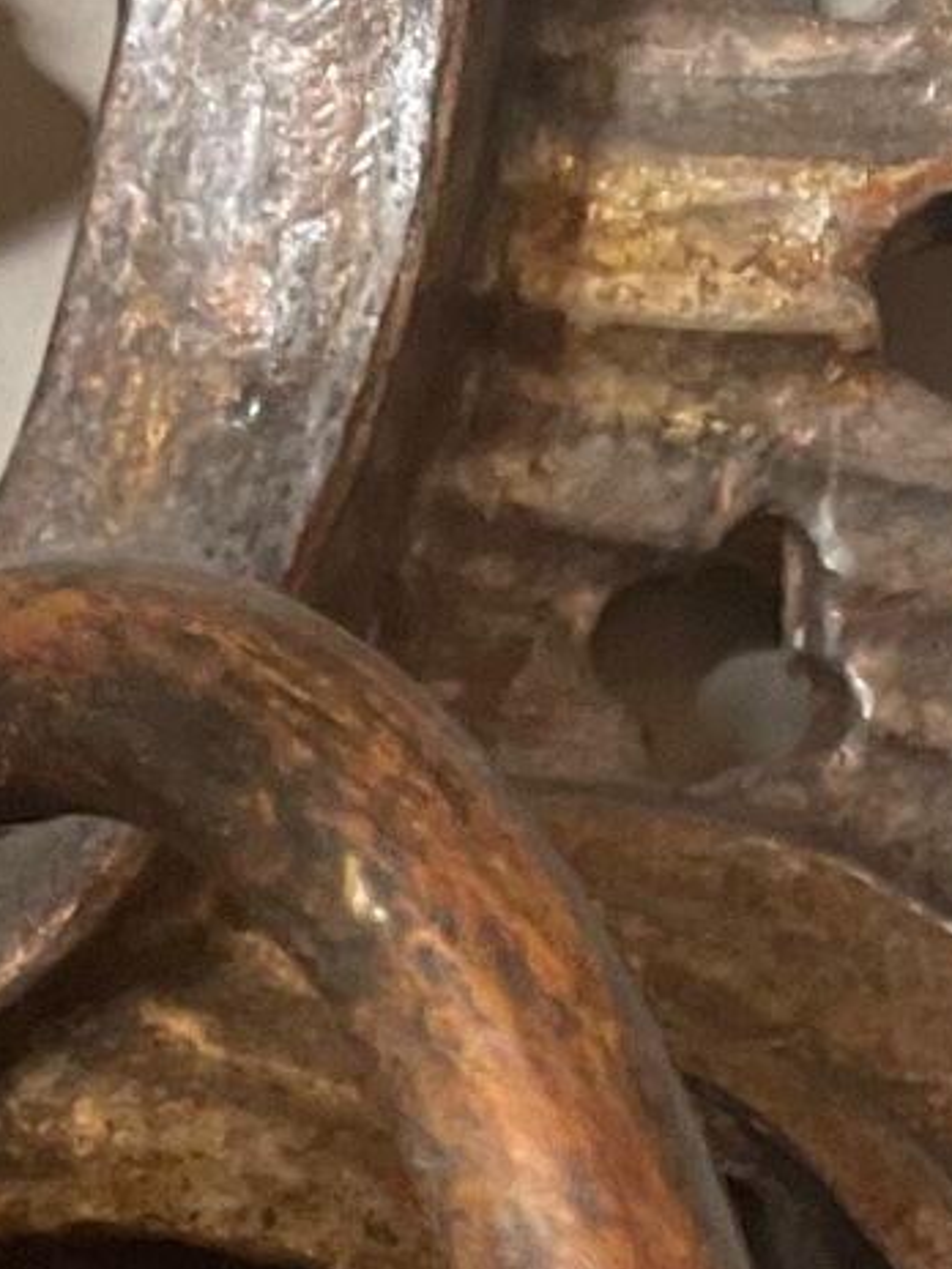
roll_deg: +1.2
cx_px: -356
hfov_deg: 12.6
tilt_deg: -9.2
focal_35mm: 113
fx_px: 4144
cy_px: 2516
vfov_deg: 14.5
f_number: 1.6
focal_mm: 4.2
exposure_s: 1/50
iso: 125
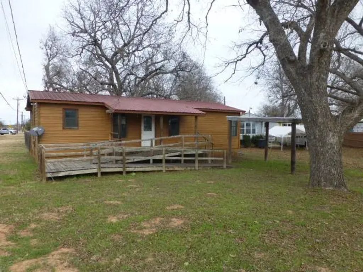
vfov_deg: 56.8
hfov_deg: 71.6
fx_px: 252
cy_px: 136
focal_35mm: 24
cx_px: 182
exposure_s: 1/400
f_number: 4
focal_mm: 4.3
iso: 100
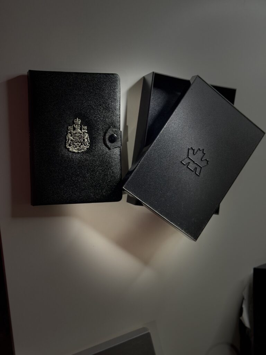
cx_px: 133
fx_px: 492
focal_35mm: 48
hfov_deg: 30.3
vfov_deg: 39.7
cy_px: 178
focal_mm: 6.76
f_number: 1.78
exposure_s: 1/120
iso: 160
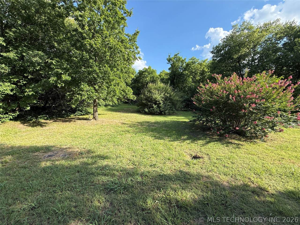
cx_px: 150
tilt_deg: -5.1
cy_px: 112
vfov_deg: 85.7
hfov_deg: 102.1
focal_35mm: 14
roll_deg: -1.7
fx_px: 121
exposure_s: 1/540
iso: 50
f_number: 2.2
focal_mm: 2.22
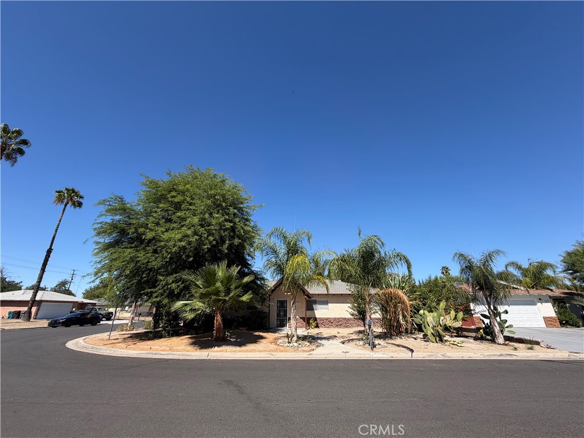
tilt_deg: +20.8
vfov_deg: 85.7
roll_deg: +0.0
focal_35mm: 14
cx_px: 292
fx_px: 236
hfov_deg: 102.1
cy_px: 219
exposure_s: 1/770
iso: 25
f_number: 2.2
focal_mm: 2.22
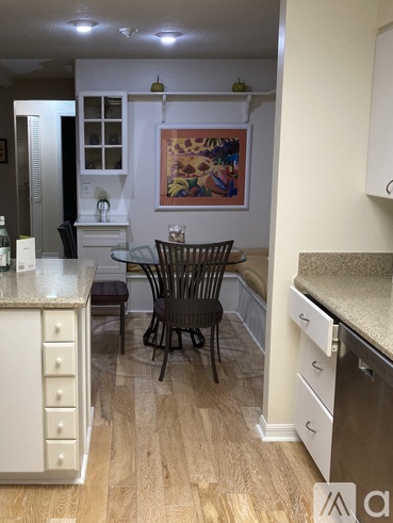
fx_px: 574
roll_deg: -0.6
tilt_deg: -10.1
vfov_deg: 48.9
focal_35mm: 38
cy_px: 259
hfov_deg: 37.4
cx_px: 130
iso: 100
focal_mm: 3.99
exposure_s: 1/60
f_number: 1.8
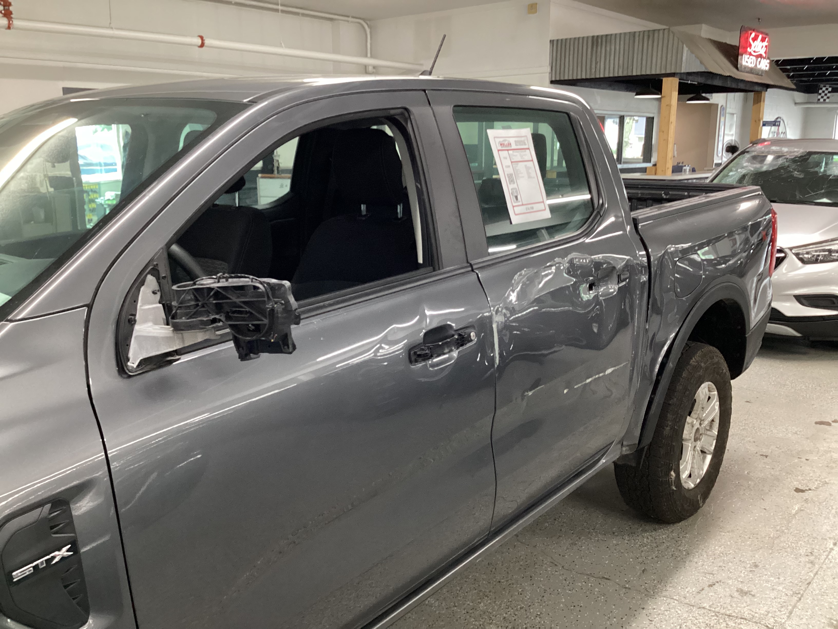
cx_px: 419
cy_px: 314
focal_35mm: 31
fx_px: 750
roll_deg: +0.3
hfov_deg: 58.4
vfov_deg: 45.4
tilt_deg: -14.7
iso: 400
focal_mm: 3.3
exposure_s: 1/60
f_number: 2.4
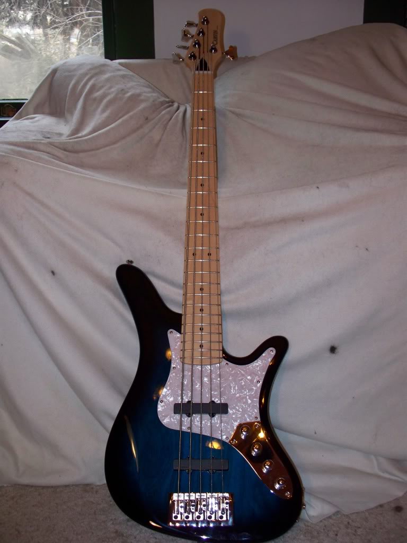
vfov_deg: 40.4
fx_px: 737
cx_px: 204
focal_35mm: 47
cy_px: 272
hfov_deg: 30.9
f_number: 2.9
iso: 200
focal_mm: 9.9
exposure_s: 1/60
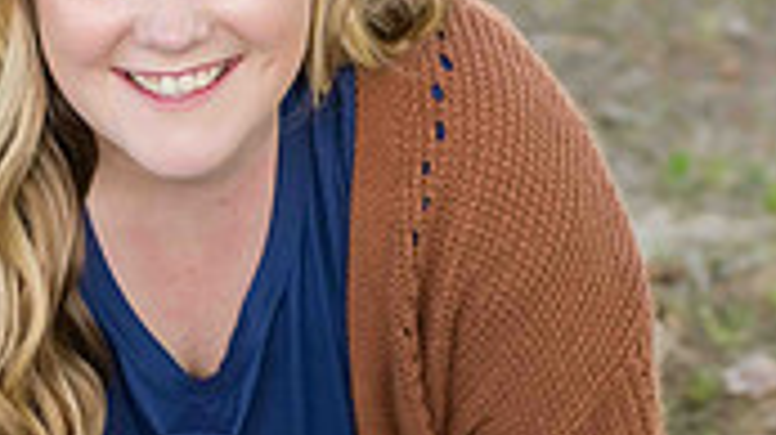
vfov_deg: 5.5
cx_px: 265
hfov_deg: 9.9
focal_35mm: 218
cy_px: 475
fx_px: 4482
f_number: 4.5
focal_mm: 80
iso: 640
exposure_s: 1/640
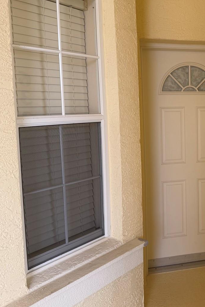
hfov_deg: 32.1
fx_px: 333
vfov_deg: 49.5
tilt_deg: -6.3
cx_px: 195
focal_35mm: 39
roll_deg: +1.4
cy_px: 137
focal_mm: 6.76
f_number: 1.78
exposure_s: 1/304
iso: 80
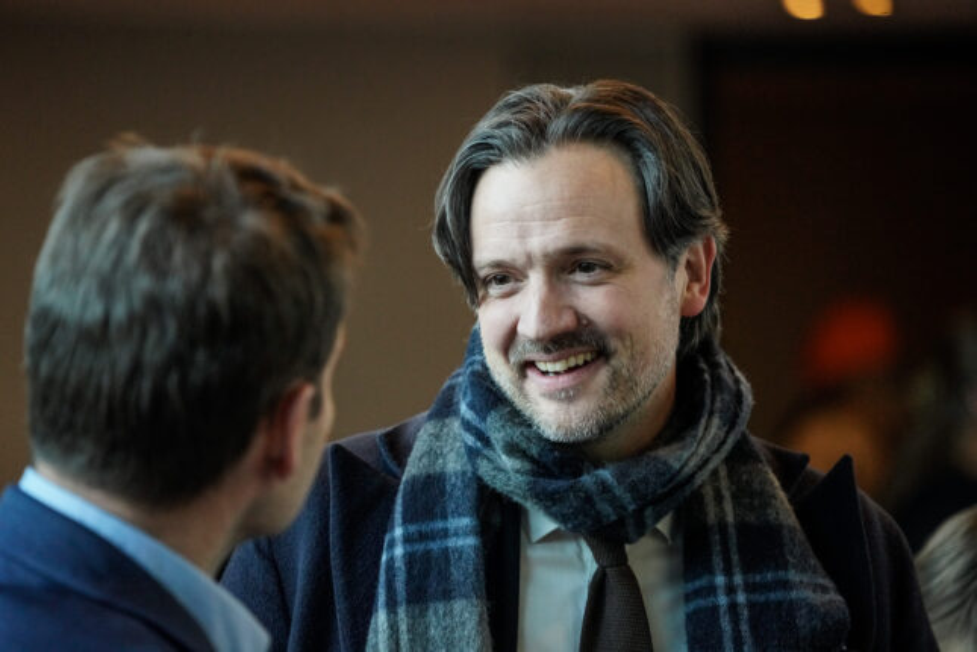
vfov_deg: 6.9
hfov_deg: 10.3
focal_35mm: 200
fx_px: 5427
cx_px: 488
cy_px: 326
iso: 5000
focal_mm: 200
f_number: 4
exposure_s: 1/250
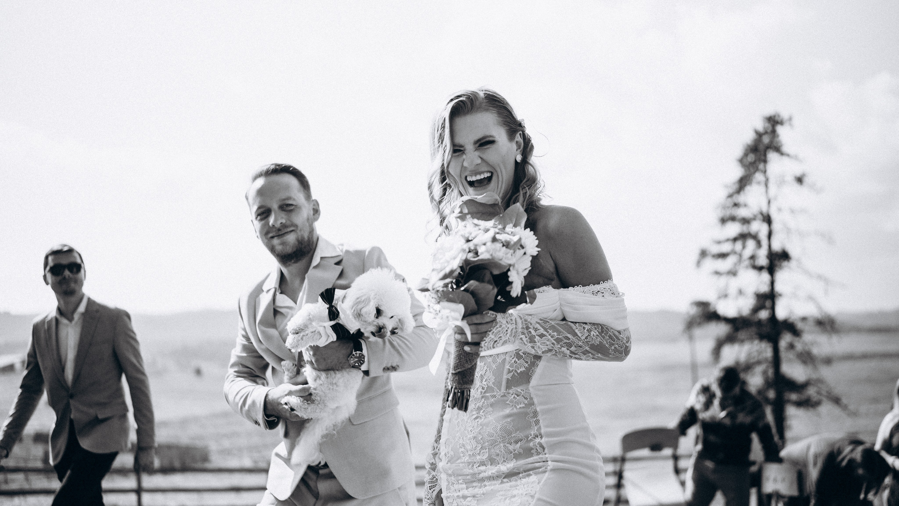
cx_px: 450
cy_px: 244
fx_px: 874
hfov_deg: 54.4
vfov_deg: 32.3
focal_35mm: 37
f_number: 1.4
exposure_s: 1/320
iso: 100
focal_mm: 35
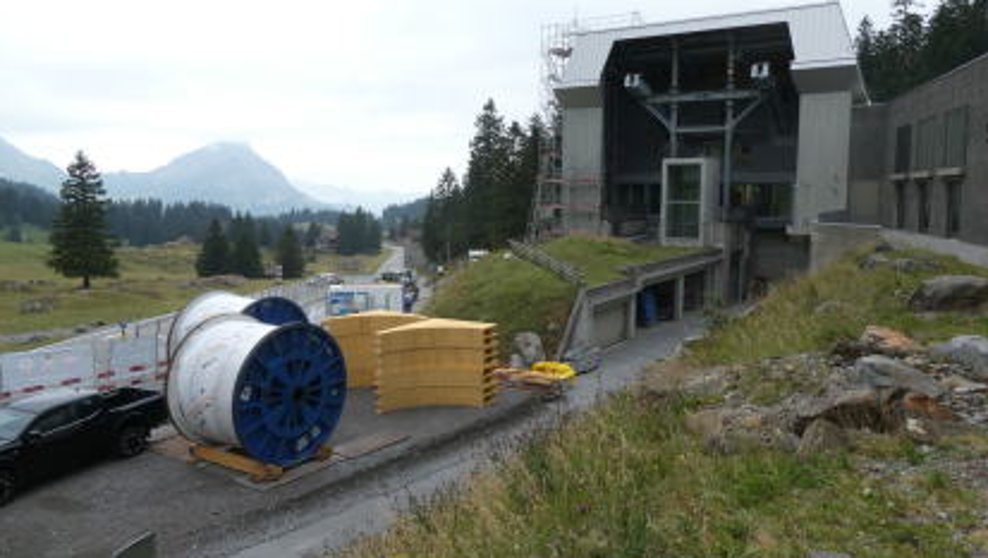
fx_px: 708
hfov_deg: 69.8
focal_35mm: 27
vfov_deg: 43.0
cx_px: 506
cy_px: 261
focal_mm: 4.3
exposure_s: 1/100
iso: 80
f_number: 3.3
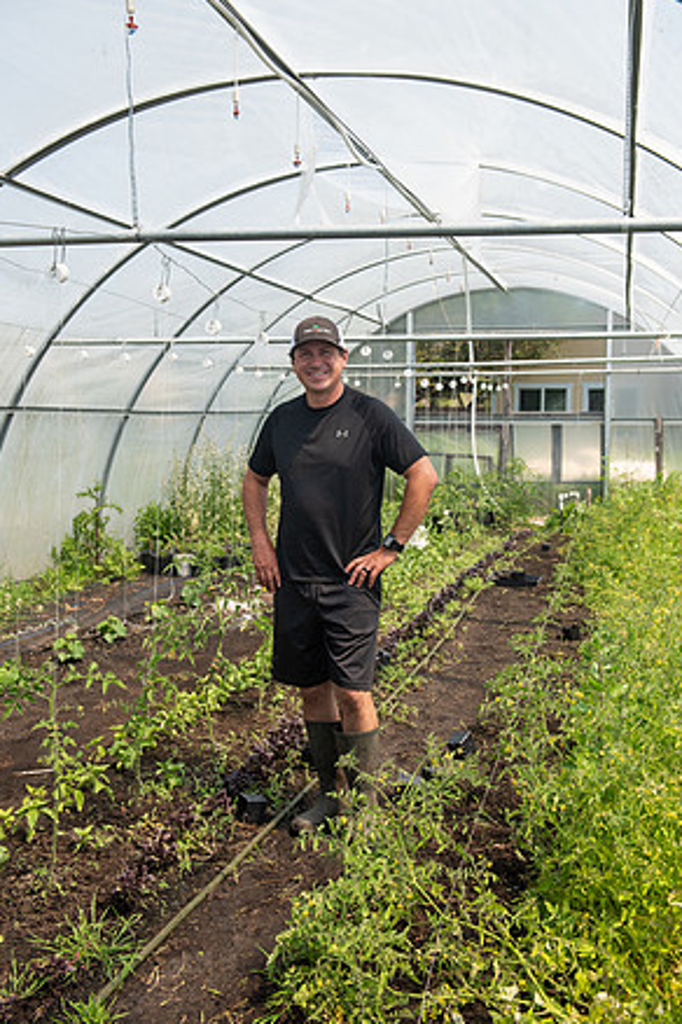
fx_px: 1051
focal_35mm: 37
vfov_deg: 51.9
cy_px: 503
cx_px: 348
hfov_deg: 35.9
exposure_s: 1/3200
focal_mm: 36
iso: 500
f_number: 4.5
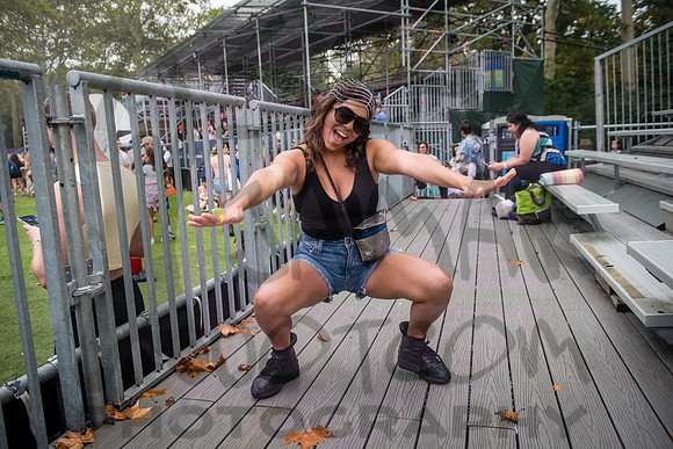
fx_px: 524
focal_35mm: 28
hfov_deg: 65.5
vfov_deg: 46.4
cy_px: 224
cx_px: 336
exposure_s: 1/500
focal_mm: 28
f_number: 3.5
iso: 2000
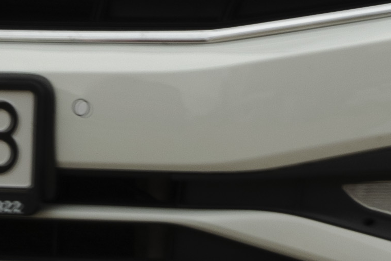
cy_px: -284
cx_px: 571
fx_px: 13447
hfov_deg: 1.7
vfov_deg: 1.1
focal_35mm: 1238
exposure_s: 1/125
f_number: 13
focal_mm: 105
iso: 100
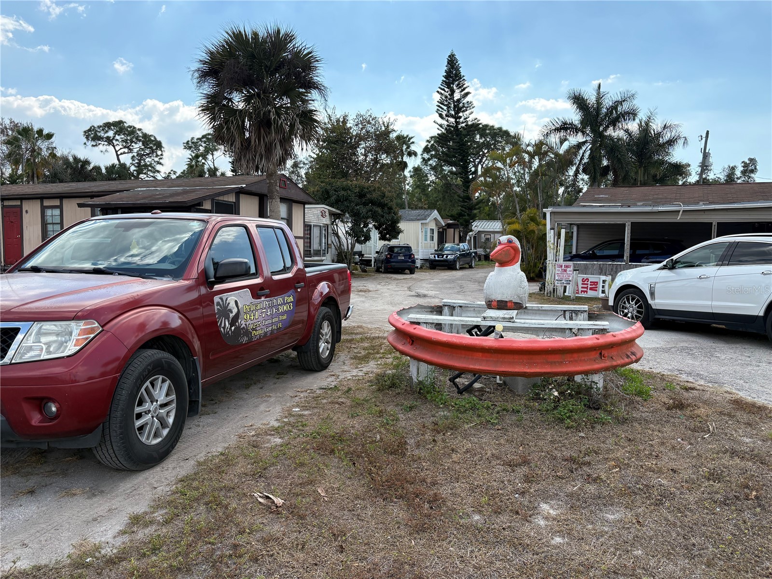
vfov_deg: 53.1
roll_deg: -0.8
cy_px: 290
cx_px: 386
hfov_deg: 67.3
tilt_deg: -4.3
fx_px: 580
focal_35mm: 26
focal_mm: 5.96
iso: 64
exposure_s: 1/2747
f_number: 1.6
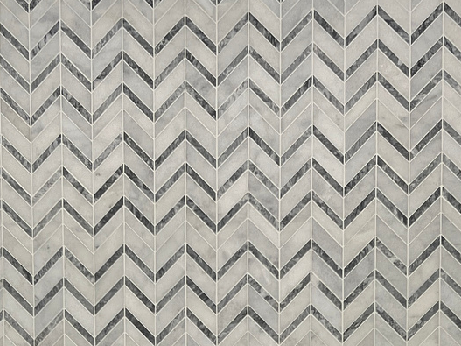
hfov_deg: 19.5
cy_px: 472
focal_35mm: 101
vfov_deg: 14.0
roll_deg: +0.6
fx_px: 1345
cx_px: 225
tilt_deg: -3.3
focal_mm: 5.7
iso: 40
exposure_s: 1/120
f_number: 1.5
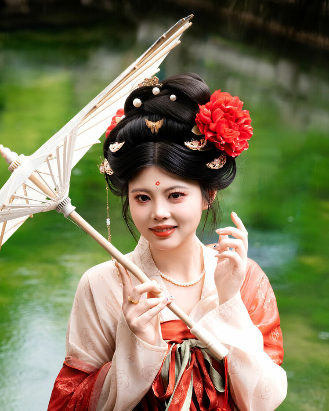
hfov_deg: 11.8
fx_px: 1594
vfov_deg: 14.7
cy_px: 276
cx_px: 175
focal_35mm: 131
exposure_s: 1/160
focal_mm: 83
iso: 1600
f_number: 4.5
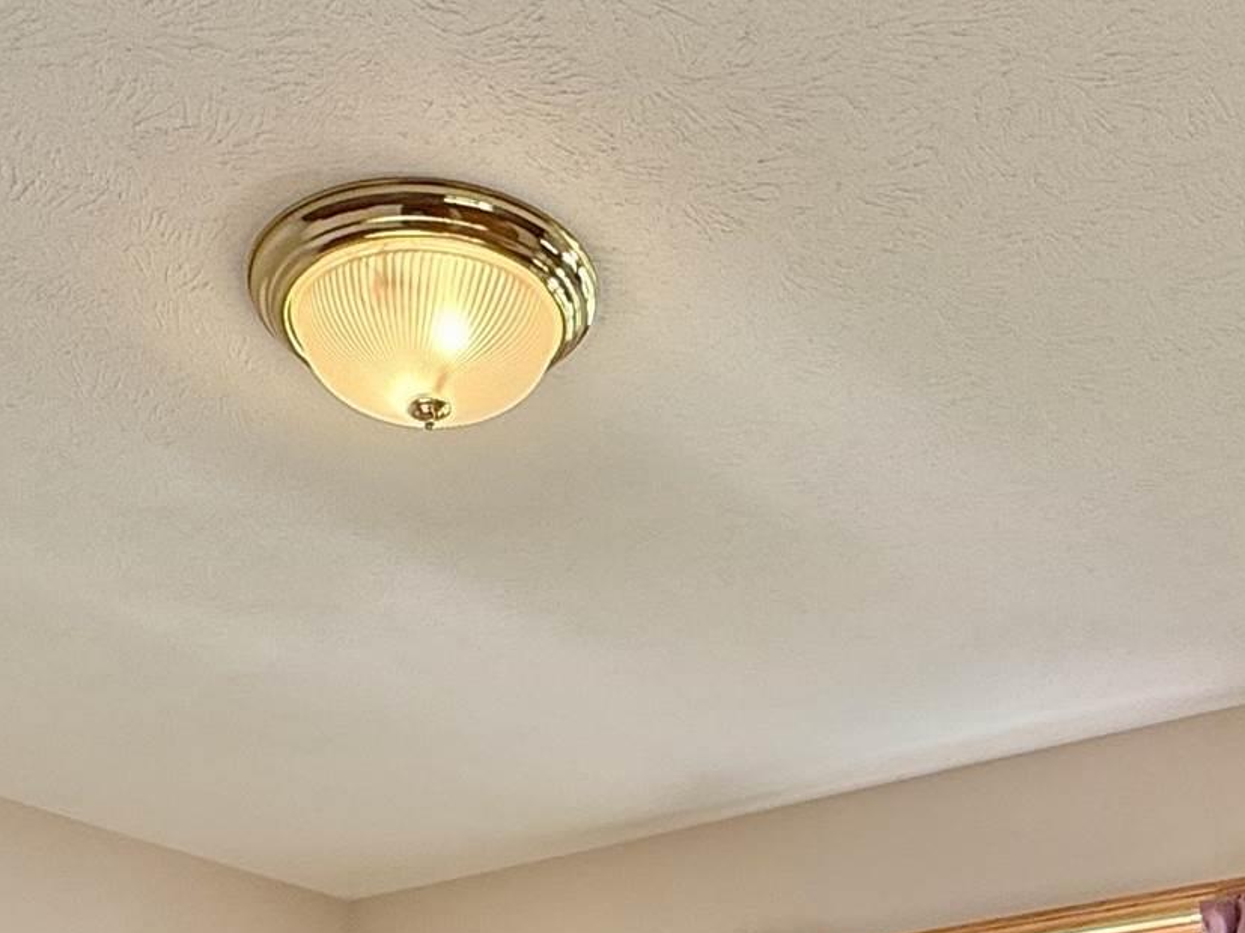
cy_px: 1481
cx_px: 625
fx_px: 1870
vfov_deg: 22.1
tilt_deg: -3.0
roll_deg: -0.1
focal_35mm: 52
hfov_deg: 36.8
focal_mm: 2.22
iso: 80
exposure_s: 1/120
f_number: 2.2
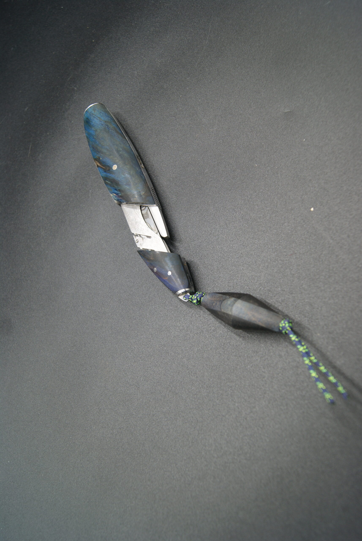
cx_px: 181
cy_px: 270
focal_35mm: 30
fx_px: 451
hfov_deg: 43.7
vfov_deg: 61.9
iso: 100
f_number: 4.5
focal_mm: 20
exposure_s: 1/40
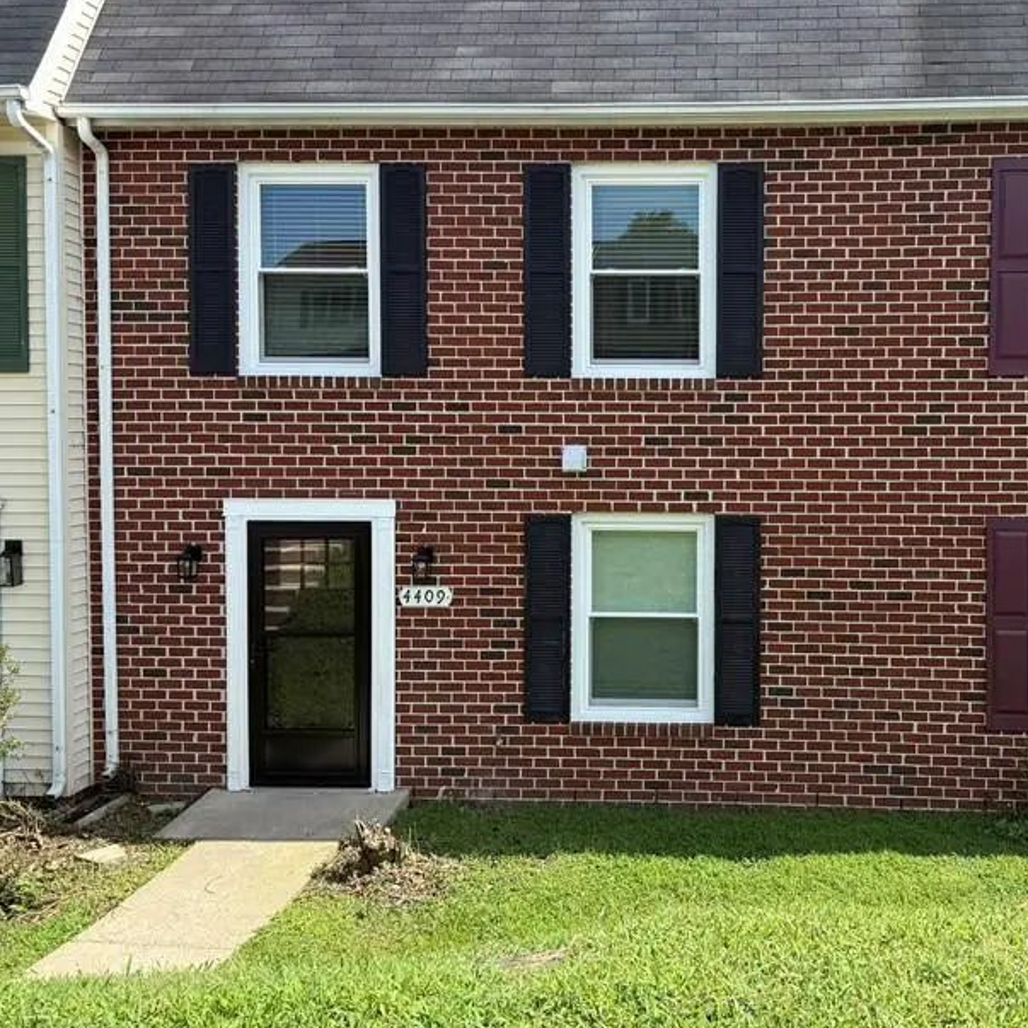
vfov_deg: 46.0
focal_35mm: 36
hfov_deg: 45.2
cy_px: 453
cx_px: 709
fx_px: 1210
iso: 100
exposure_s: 1/2445
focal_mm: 6.76
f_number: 1.78
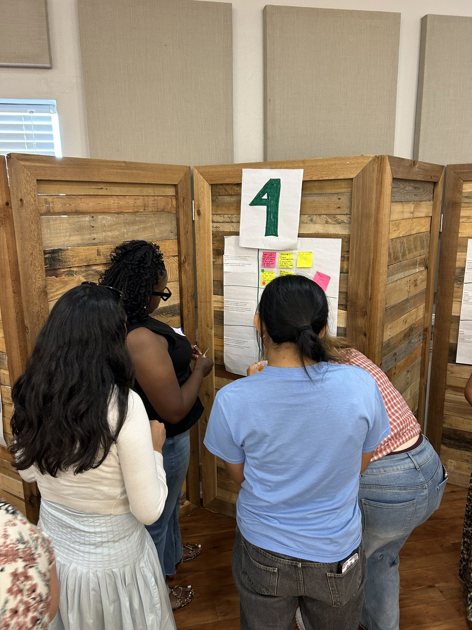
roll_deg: +0.4
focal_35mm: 26
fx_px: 473
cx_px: 236
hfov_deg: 53.1
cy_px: 315
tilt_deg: -12.6
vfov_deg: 67.3
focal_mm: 5.7
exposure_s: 1/60
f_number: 1.5
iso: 100
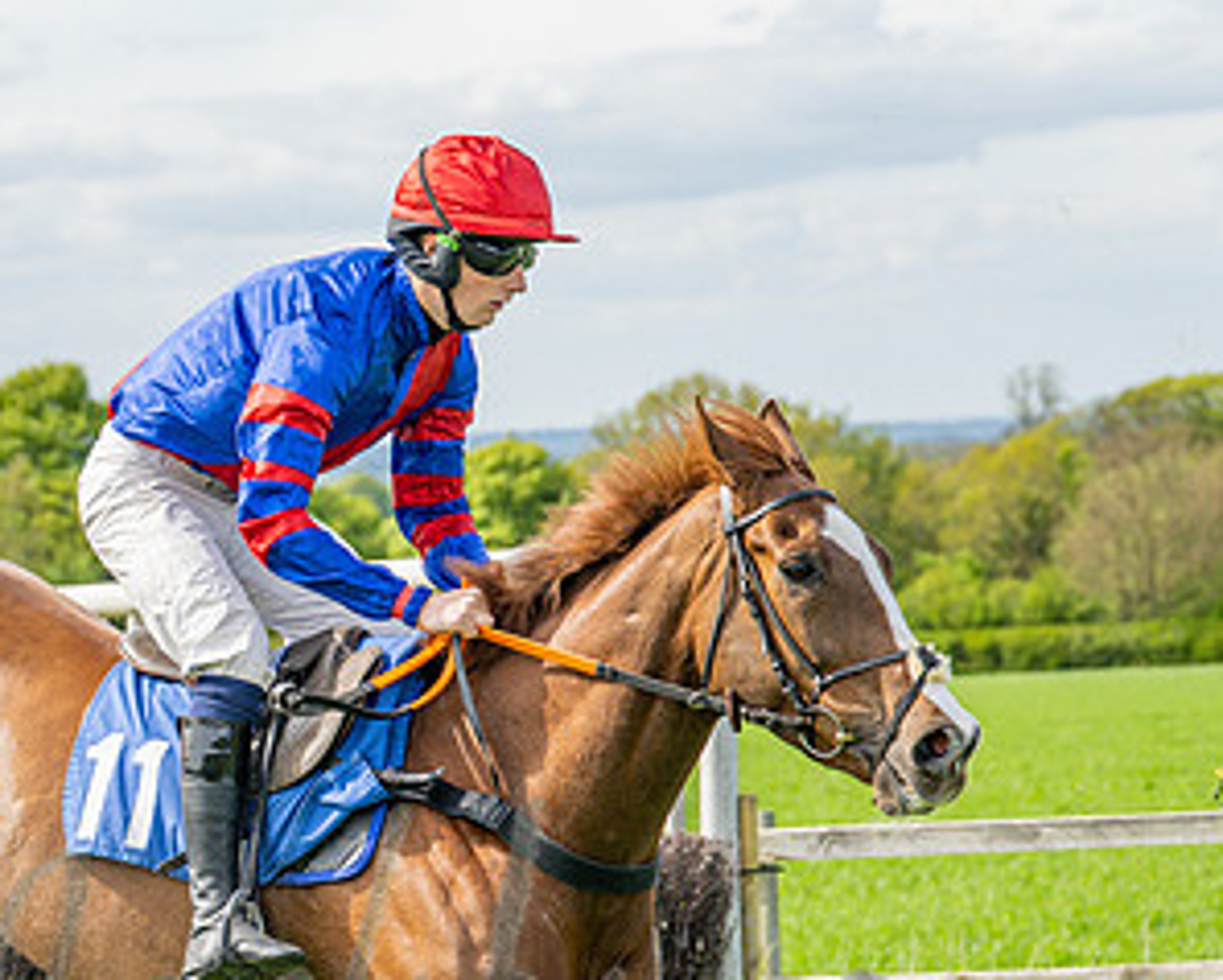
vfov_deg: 8.3
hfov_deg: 10.4
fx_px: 6737
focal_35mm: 186
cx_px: 453
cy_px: 683
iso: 200
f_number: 4
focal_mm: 70
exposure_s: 1/1600
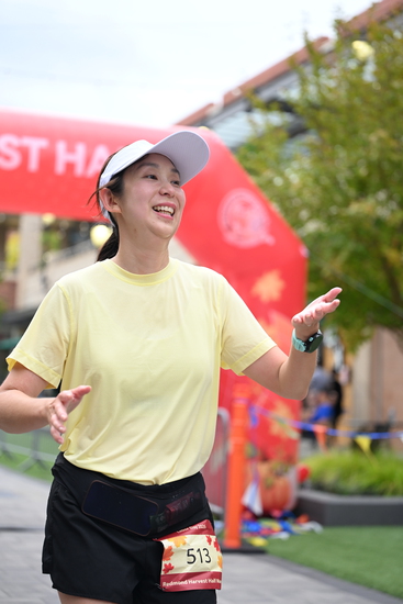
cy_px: 302
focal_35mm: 70
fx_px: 1175
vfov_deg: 28.8
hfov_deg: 19.5
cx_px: 202
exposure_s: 1/2000
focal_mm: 70
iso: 640
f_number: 2.8
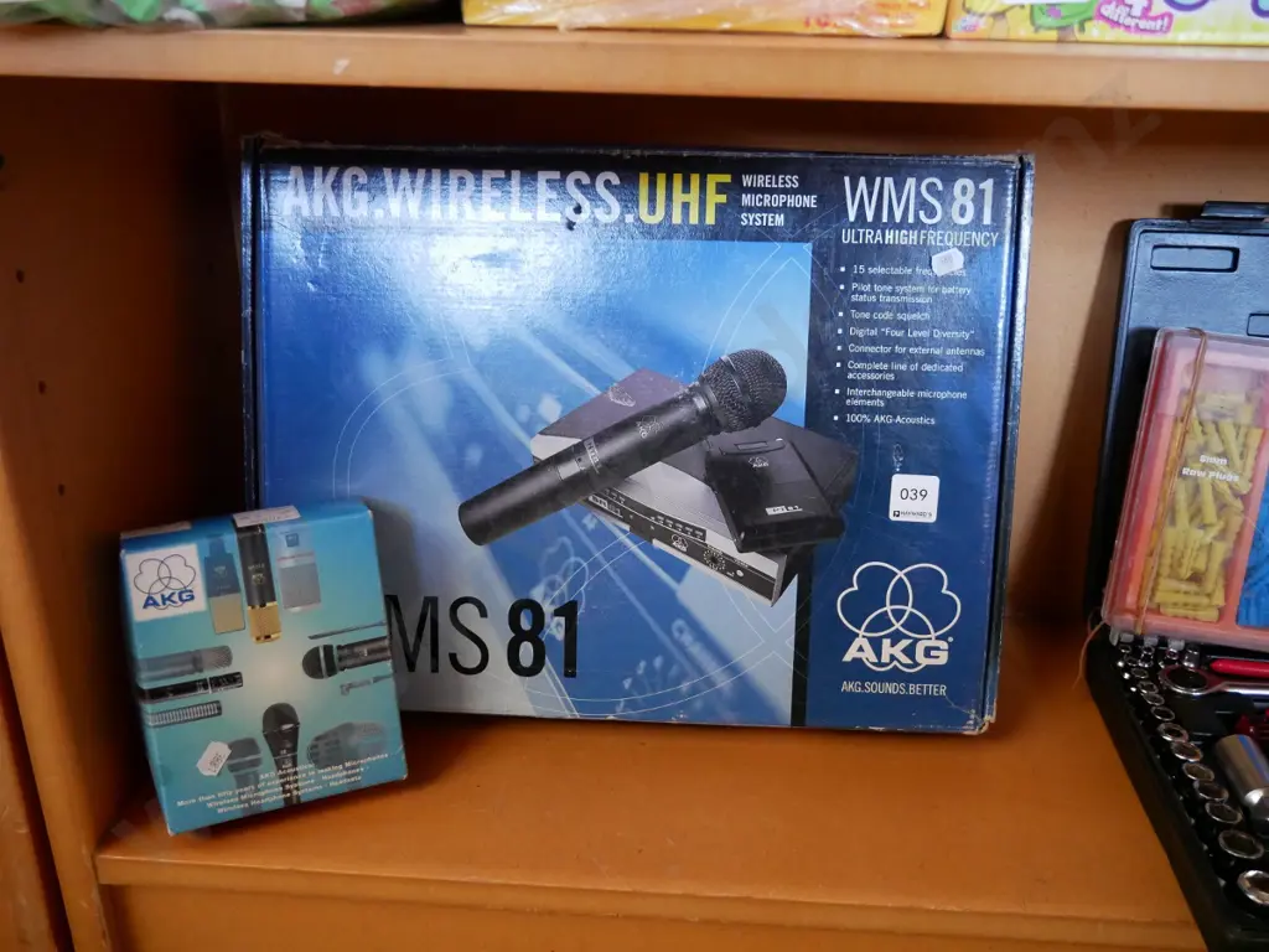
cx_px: 634
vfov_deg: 41.8
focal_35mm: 34
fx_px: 1246
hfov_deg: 54.0
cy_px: 476
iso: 2500
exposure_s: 1/60
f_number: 4
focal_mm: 17
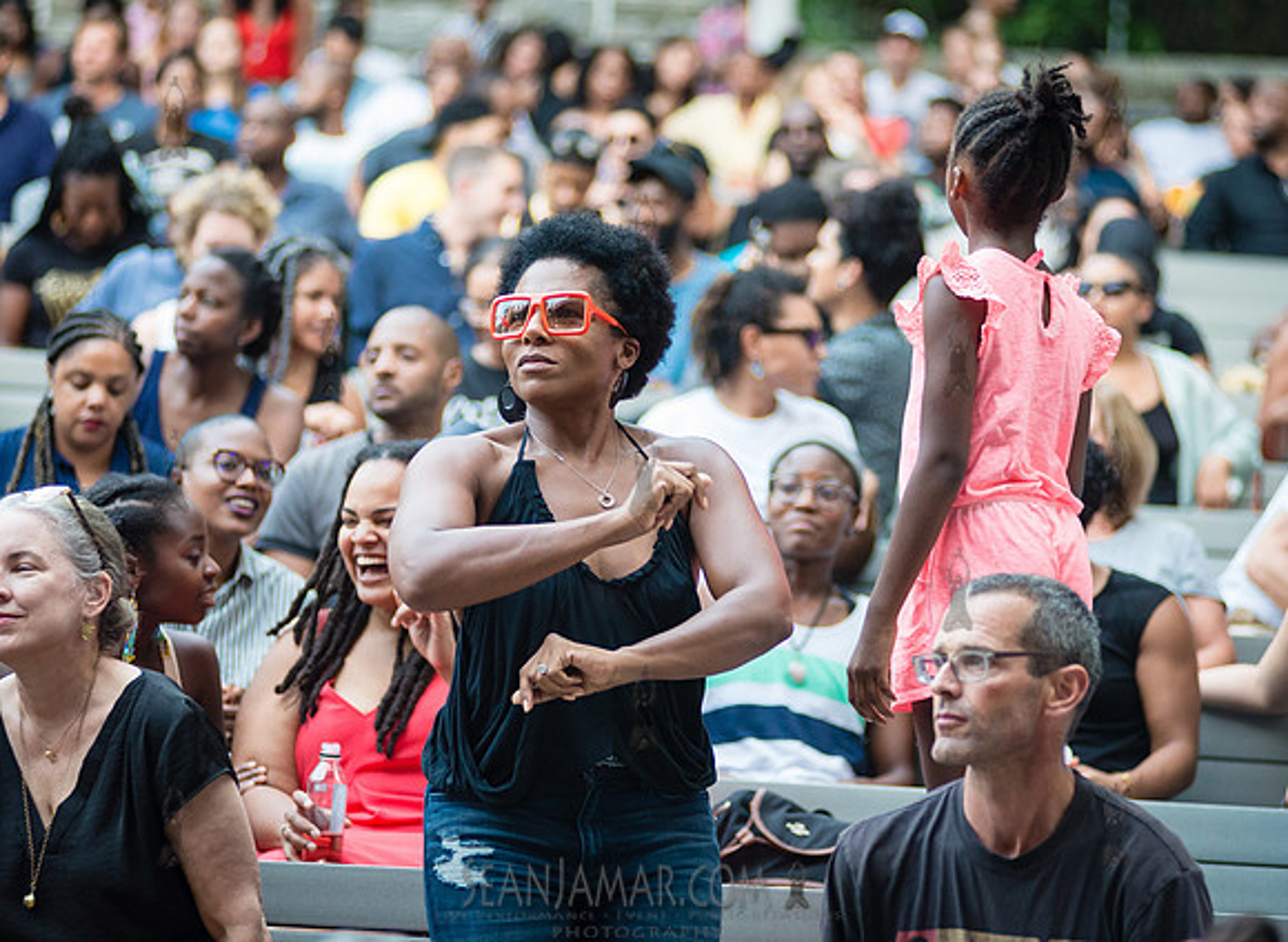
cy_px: 455
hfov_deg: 13.8
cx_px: 601
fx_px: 5338
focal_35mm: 145
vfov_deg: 10.1
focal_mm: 125
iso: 2000
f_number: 2.8
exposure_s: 1/250
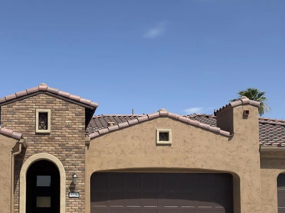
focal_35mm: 60
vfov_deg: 24.1
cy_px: 168
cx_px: 75
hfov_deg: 31.7
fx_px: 494
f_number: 1.78
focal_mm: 6.76
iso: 100
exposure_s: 1/9434
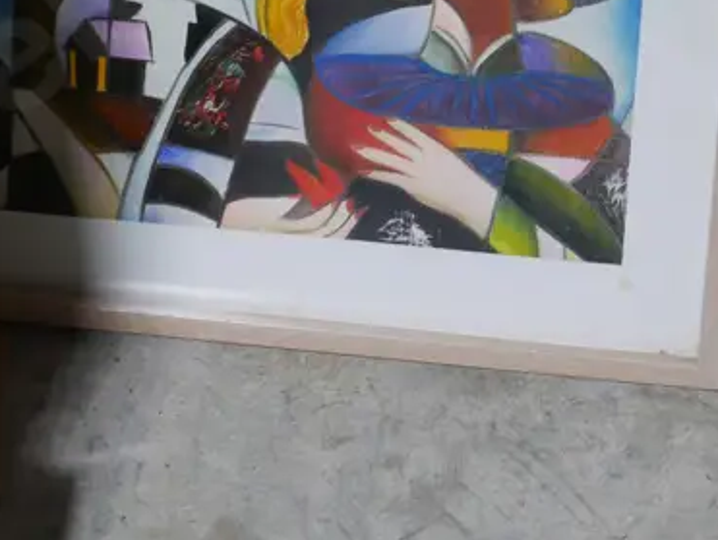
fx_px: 2865
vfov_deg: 10.5
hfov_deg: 14.3
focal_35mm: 138
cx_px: 327
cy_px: -169
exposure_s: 1/60
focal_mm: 25
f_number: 5.3
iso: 800
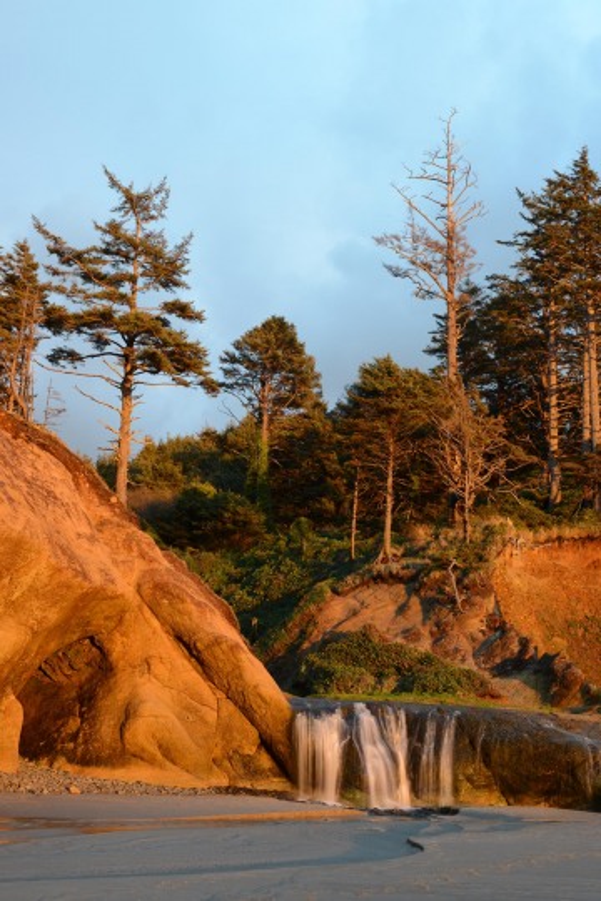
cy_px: 450
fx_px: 1202
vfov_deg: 41.1
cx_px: 300
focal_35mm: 48
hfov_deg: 28.1
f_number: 20
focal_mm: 48
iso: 160
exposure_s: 1/2
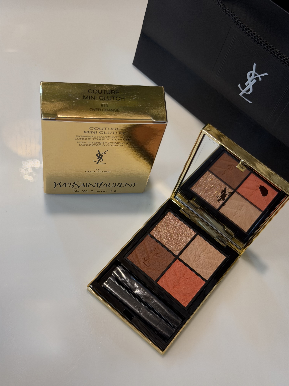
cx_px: 144
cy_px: 193
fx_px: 534
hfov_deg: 30.3
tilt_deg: -62.7
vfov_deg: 39.7
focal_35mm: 48
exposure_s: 1/60
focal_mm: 6.76
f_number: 1.78
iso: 50
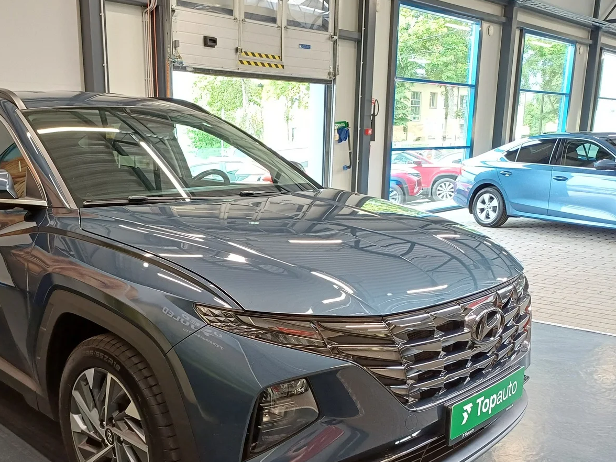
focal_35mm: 34
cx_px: 211
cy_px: 291
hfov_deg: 53.0
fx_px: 605
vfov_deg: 41.5
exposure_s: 1/50
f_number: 1.8
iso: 320
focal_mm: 4.65
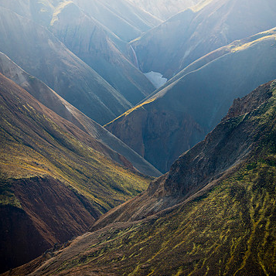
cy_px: 168
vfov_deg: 8.6
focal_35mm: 203
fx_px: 1831
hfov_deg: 8.6
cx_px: 58
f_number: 7.1
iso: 200
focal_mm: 93
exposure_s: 1/400
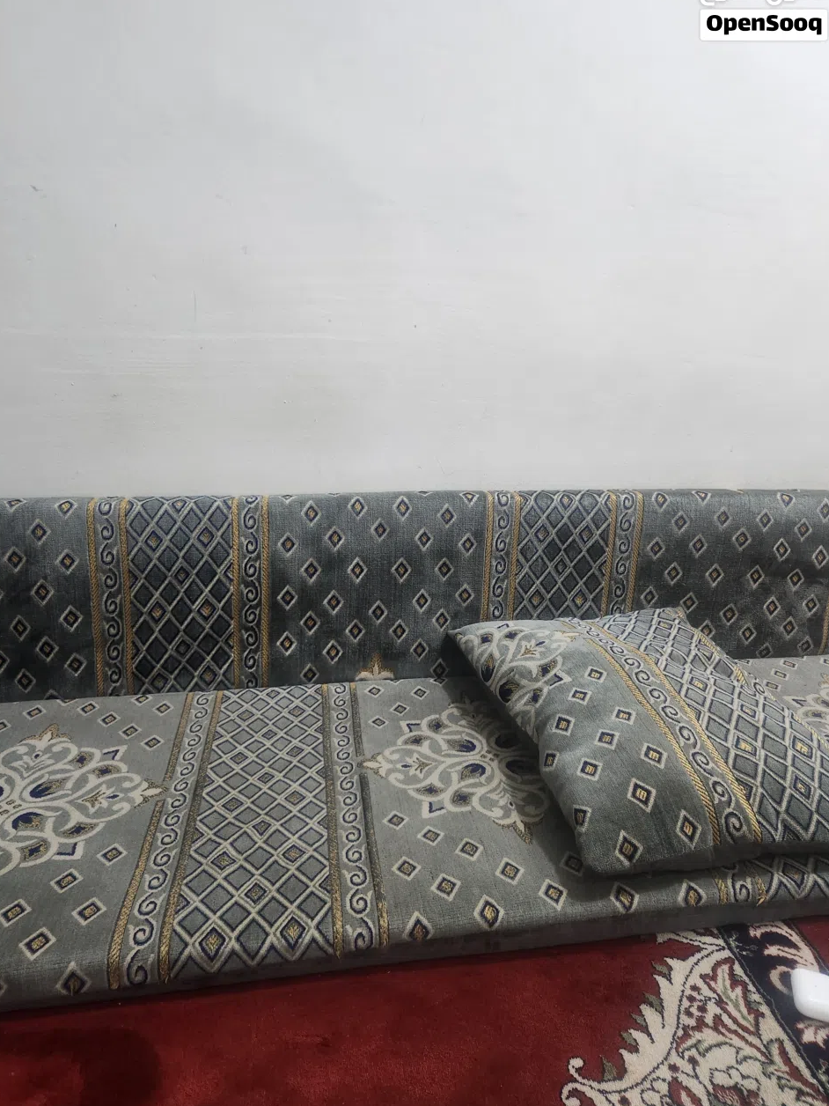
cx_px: 399
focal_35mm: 25
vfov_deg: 69.4
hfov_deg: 54.9
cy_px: 557
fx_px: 798
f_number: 1.8
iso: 320
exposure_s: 1/100
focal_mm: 5.4
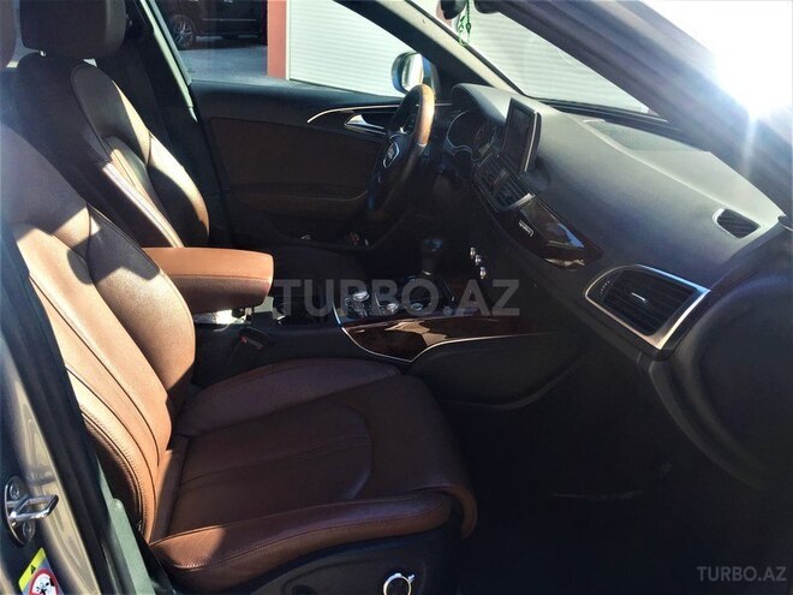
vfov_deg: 48.2
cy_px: 298
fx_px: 664
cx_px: 396
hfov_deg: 61.7
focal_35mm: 29
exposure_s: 1/258
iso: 32
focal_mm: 4.15
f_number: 2.2
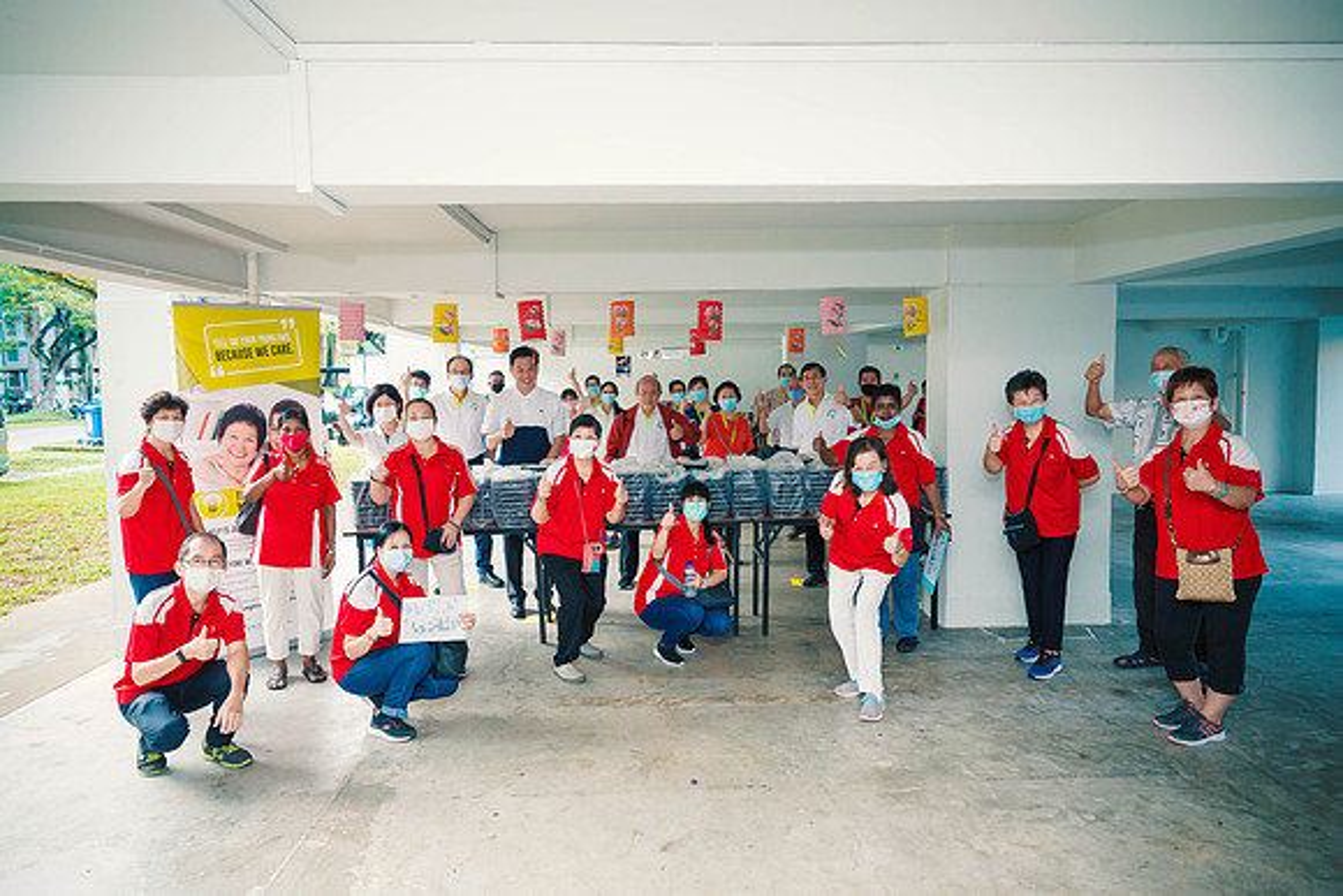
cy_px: 448
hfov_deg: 76.4
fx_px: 854
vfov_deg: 55.4
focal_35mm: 23
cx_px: 672
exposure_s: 1/125
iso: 640
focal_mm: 11
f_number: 2.5
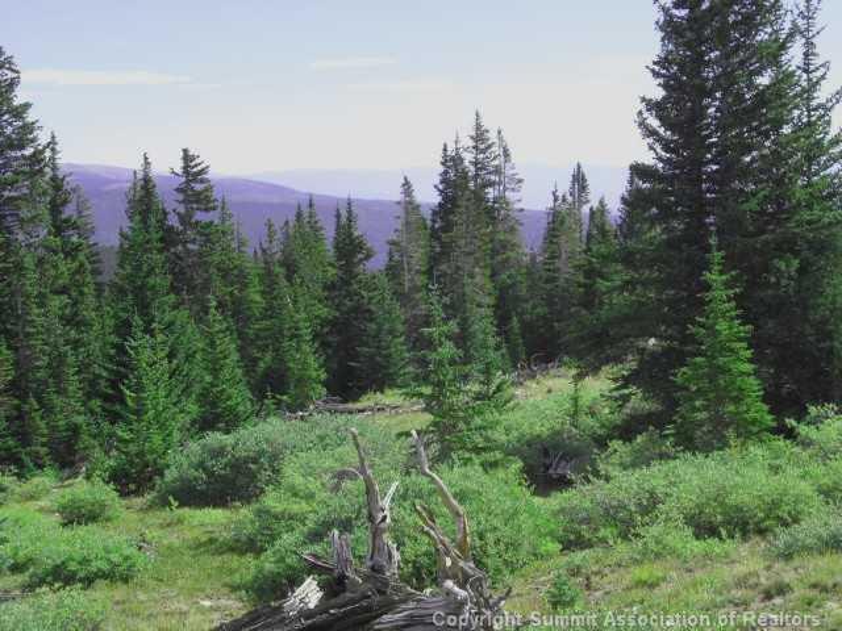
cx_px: 421
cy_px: 316
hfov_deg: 29.8
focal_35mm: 65
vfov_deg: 22.6
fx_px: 1581
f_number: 3.8
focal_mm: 10.7
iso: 100
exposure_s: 1/500
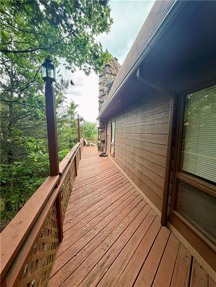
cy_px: 144
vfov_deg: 102.1
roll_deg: -0.6
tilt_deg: -1.8
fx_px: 116
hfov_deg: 85.7
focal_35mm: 14
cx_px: 108
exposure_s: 1/121
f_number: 2.2
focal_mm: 2.22
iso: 50
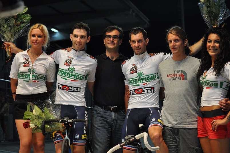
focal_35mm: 82
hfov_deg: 24.6
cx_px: 115
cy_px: 76
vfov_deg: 16.5
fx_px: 526
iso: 1400
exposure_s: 1/500
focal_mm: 55
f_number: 4
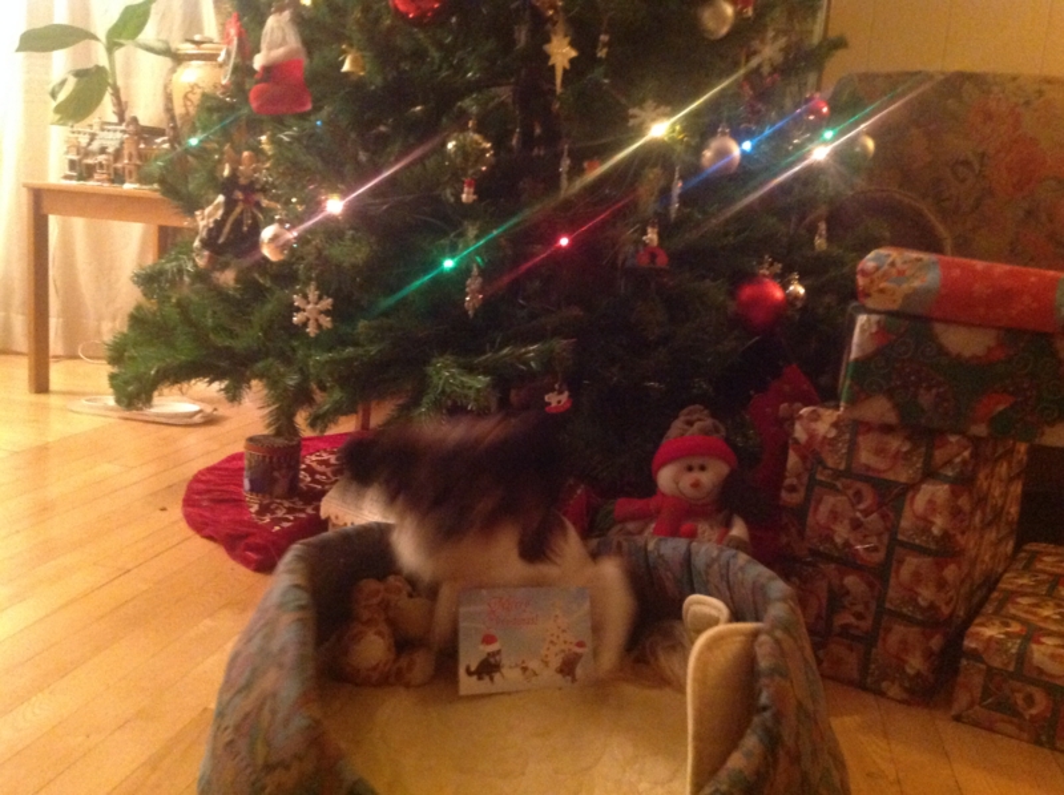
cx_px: 532
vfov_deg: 40.6
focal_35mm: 35
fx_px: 1075
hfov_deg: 52.7
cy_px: 398
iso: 800
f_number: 2.4
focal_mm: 4.28
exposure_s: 1/15
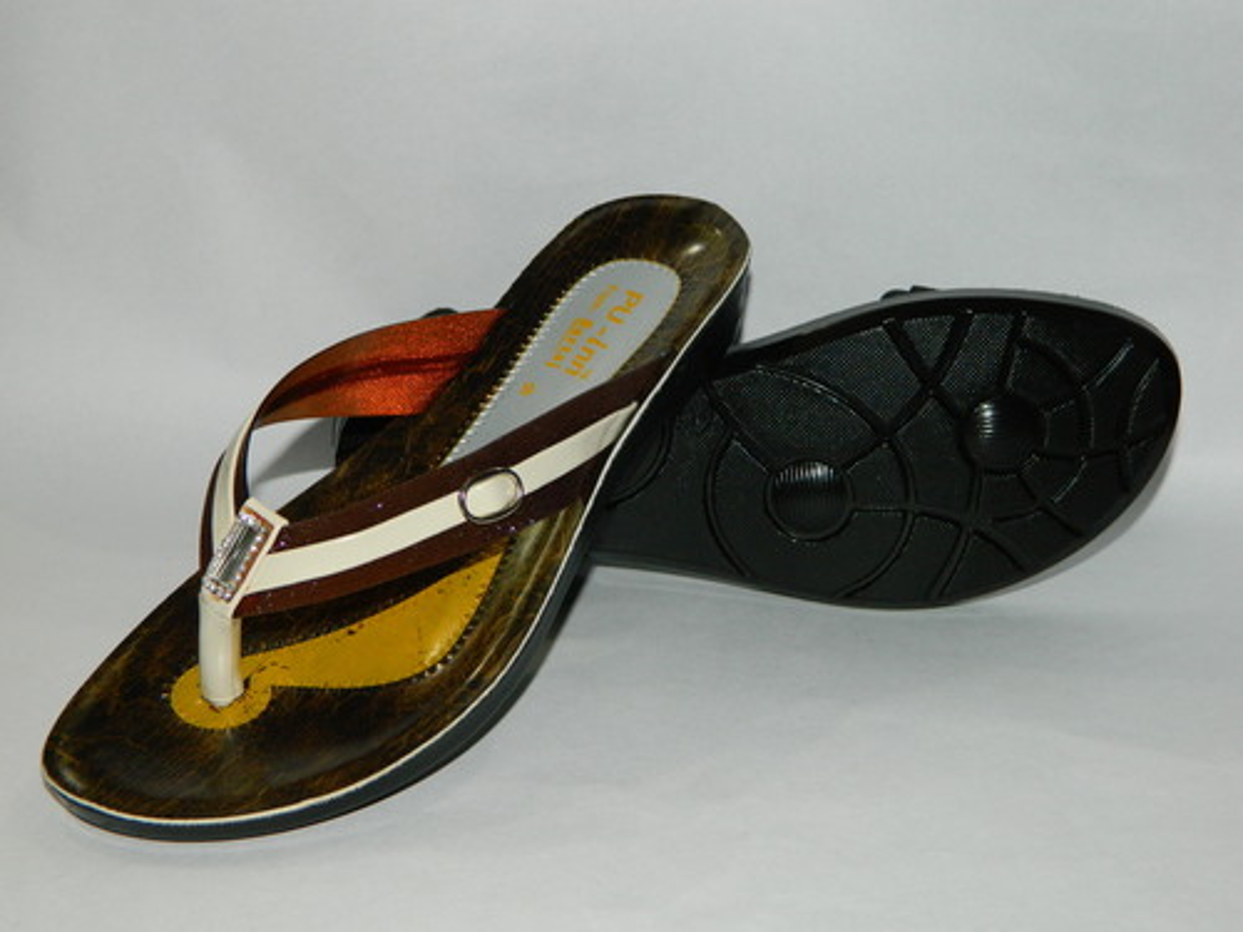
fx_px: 2047
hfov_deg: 33.8
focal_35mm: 57
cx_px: 622
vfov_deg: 25.7
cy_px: 466
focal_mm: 10.2
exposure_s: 1/50
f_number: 3.8
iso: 200
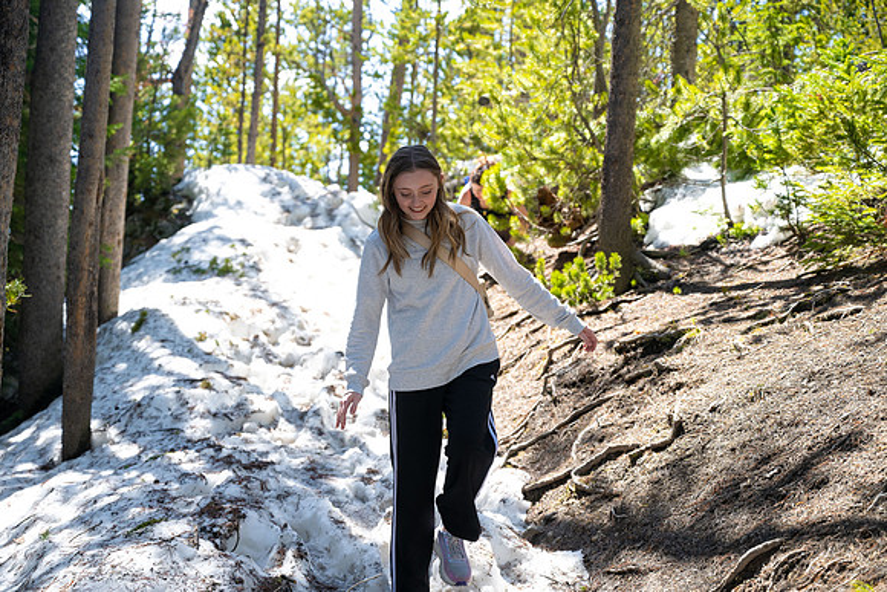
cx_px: 444
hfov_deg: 33.4
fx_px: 1479
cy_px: 296
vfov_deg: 22.6
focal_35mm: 60
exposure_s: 1/640
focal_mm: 60
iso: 400
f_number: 4
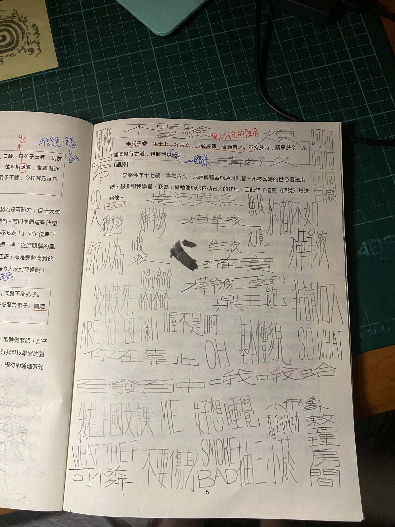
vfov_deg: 67.3
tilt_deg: -77.5
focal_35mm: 26
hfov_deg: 53.1
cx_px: 198
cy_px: 264
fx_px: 396
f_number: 1.8
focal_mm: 4.25
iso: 500
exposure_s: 1/45
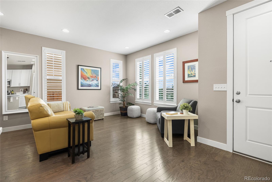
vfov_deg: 73.8
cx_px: 136
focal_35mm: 16
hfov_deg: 96.7
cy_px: 91
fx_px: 121
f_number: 8
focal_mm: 16
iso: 200
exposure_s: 1/200
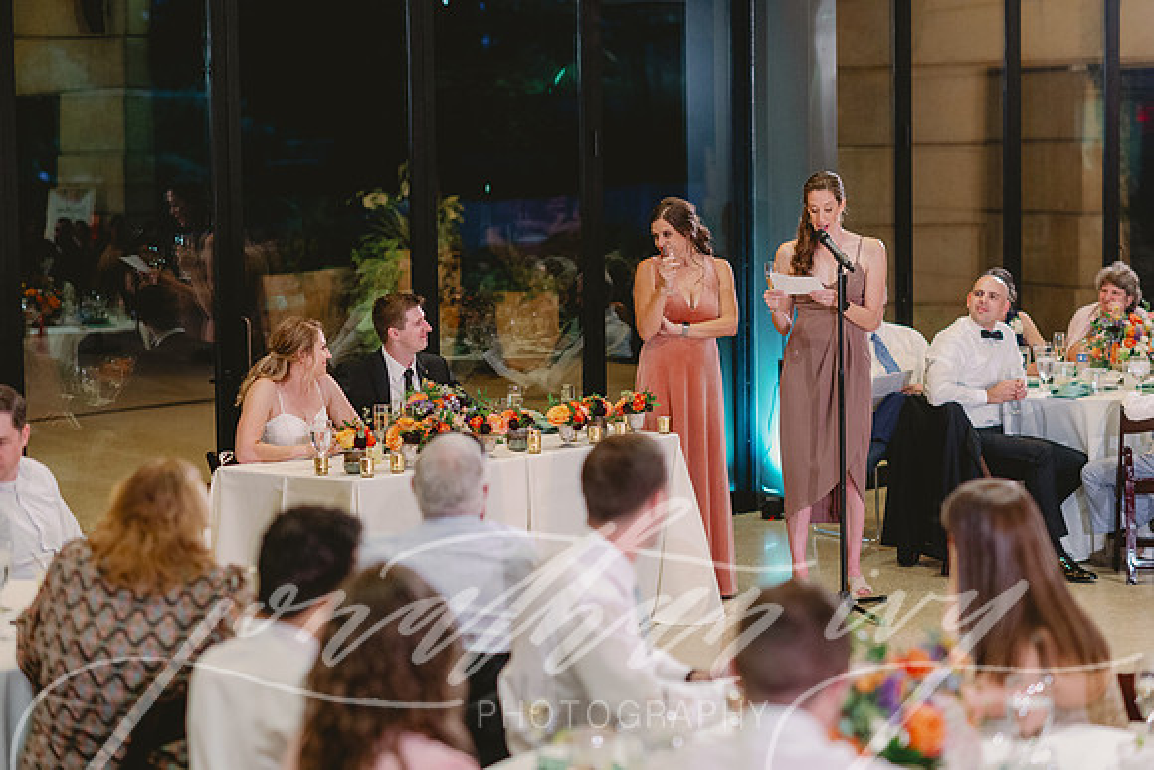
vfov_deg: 16.1
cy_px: 385
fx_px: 2730
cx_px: 577
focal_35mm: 85
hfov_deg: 23.9
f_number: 2.2
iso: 2000
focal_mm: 85
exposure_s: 1/160
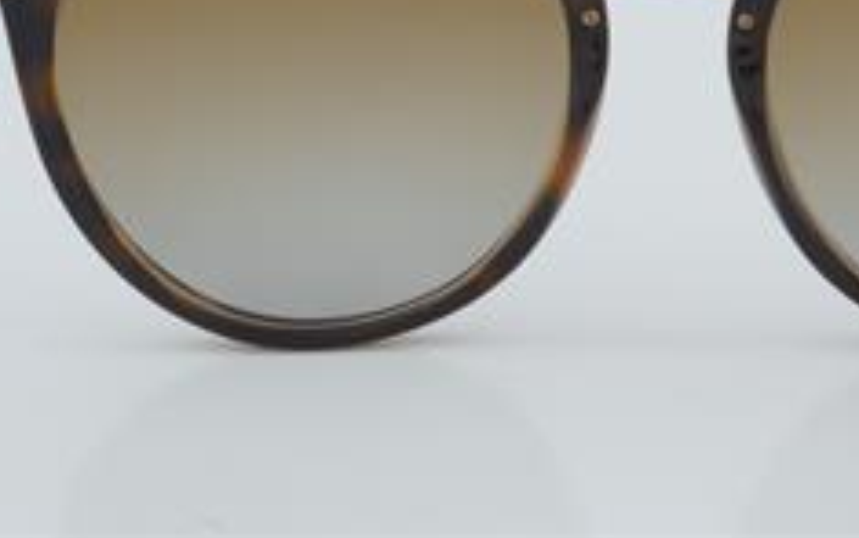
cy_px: 55
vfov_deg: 9.1
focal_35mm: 143
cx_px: 673
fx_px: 3345
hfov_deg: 14.6
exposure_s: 1/4
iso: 100
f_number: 32
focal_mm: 55
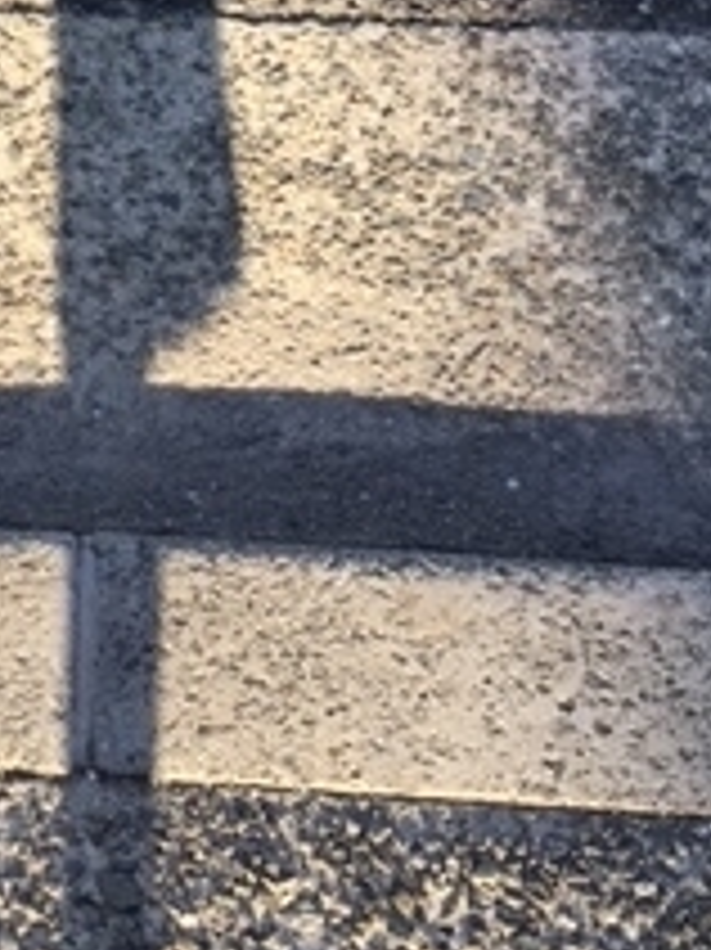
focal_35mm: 88
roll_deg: +3.3
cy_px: -230
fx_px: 2412
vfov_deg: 20.6
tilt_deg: -39.0
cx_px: -135
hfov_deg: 16.1
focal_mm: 4.15
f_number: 2.2
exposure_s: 1/269
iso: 25
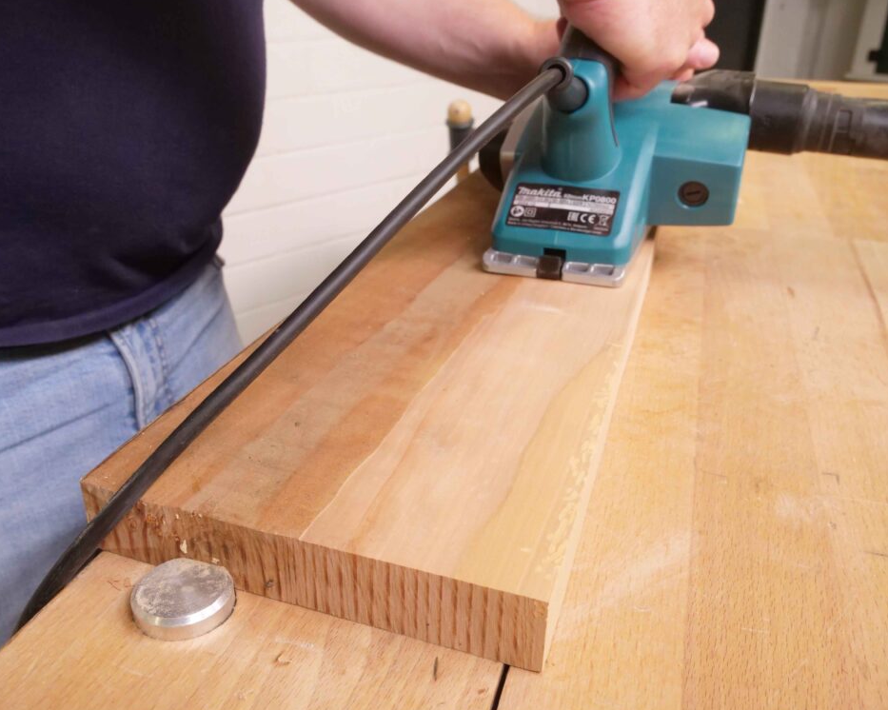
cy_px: 354
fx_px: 788
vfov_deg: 48.5
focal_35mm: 30
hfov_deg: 58.7
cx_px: 406
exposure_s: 1/125
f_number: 7.1
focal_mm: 14
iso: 2500
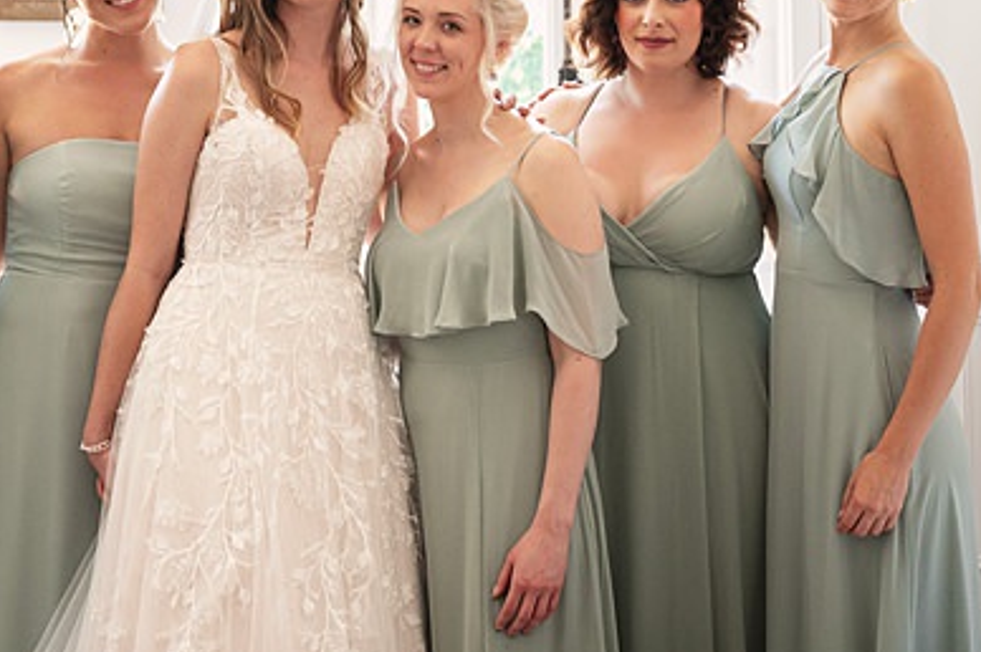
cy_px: -167
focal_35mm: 81
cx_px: 250
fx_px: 2213
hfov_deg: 24.7
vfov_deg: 16.0
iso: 2000
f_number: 2.8
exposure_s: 1/250
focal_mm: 31.5
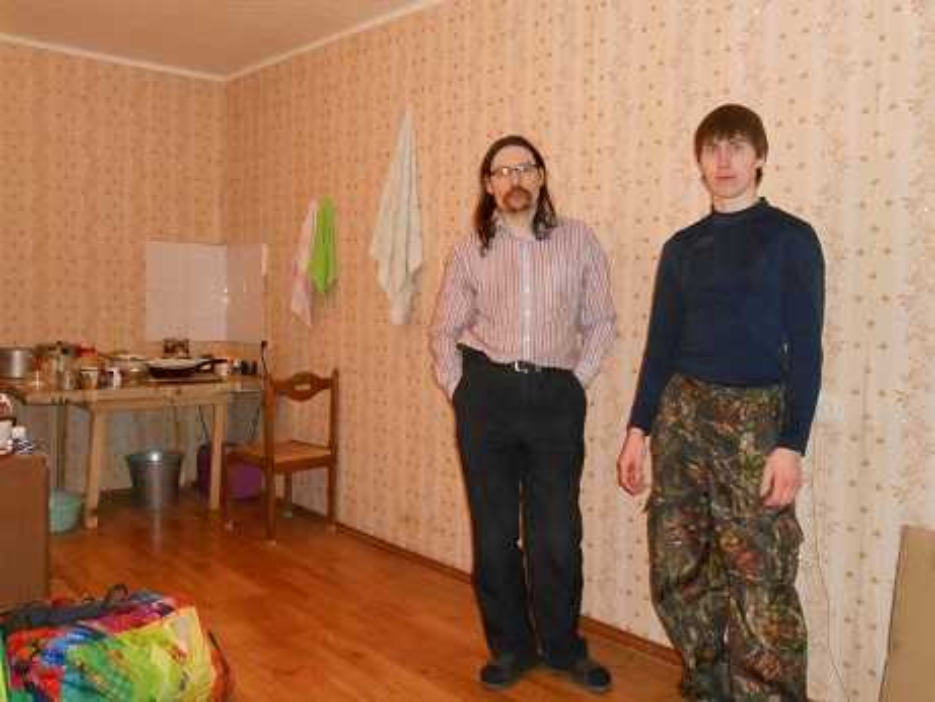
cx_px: 468
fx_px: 919
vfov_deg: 41.8
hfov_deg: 53.9
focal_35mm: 34
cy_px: 351
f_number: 3.9
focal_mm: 6
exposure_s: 1/30
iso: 640
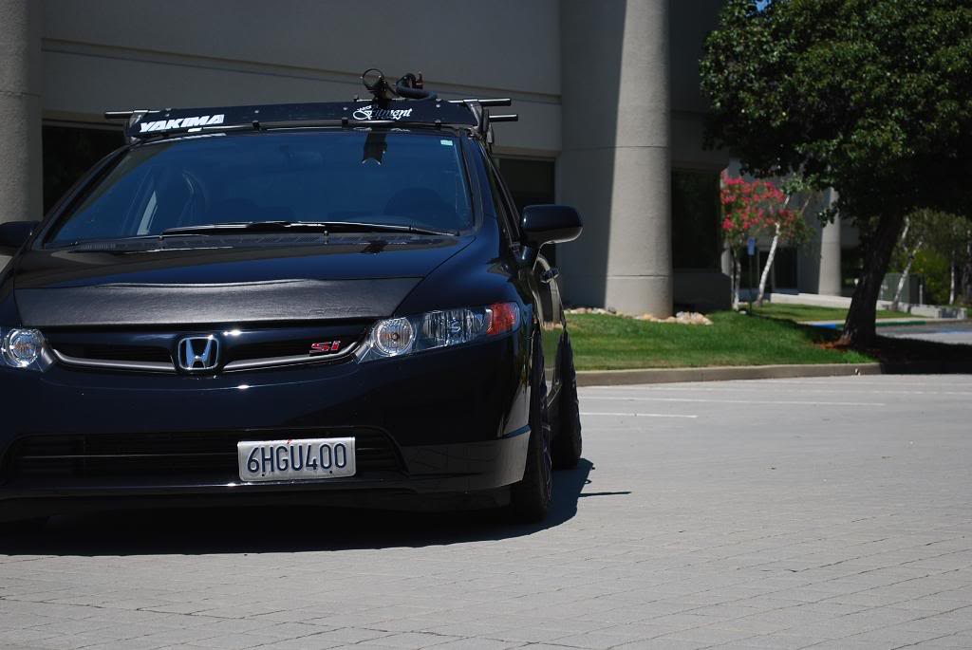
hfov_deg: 24.6
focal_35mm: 82
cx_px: 486
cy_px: 325
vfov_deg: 16.6
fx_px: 2230
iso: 100
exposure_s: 1/500
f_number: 5.6
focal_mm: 55
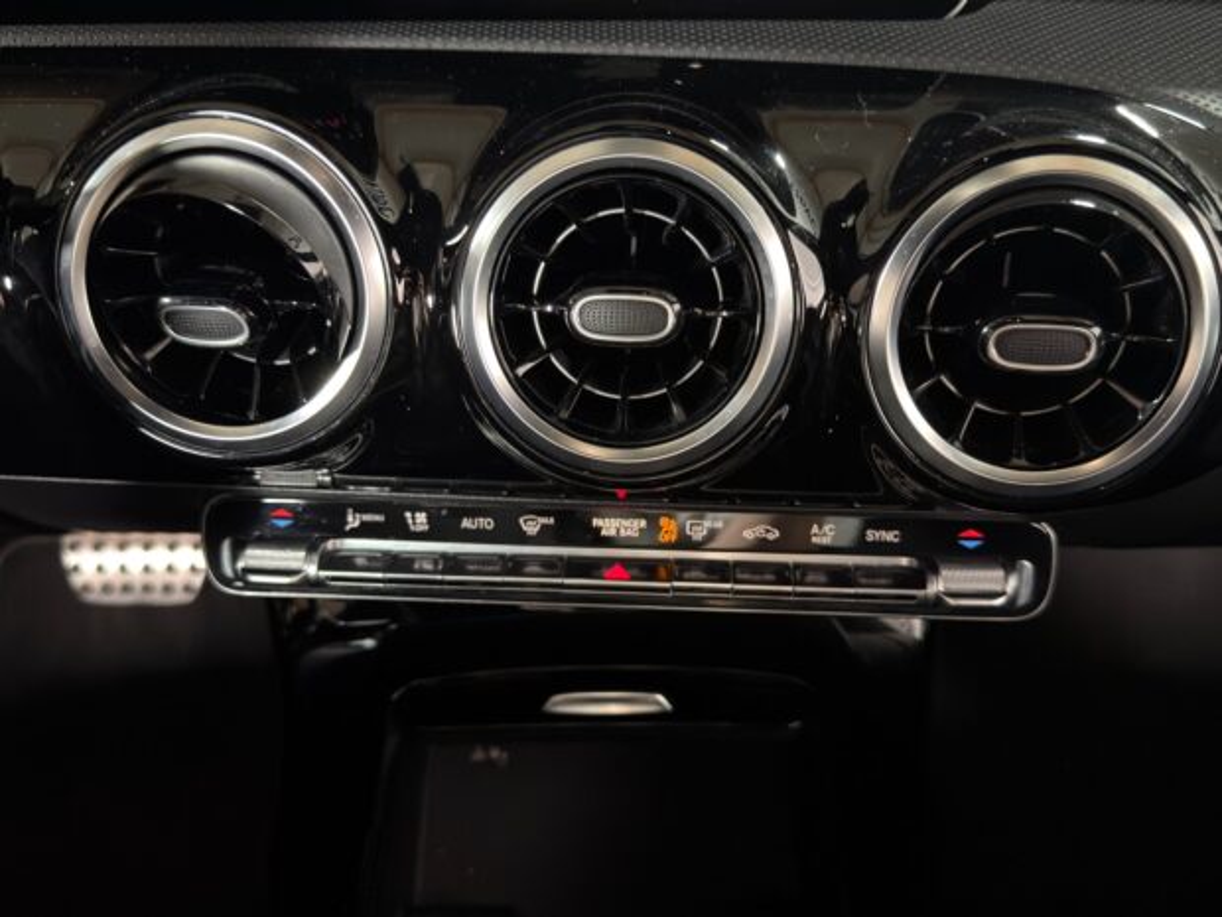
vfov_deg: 44.2
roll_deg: +0.7
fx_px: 1130
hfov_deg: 56.8
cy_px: 458
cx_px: 611
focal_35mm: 32
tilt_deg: -37.0
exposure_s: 1/23
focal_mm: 6.76
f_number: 1.78
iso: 800
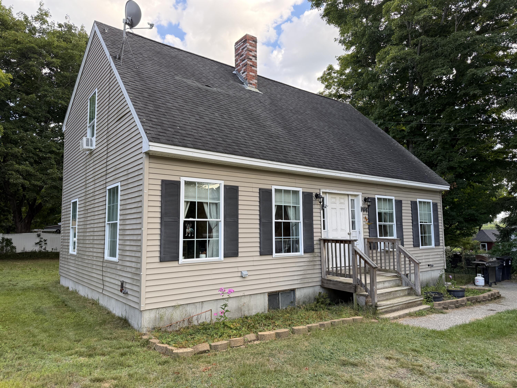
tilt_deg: +5.4
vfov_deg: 56.8
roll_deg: +0.7
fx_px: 358
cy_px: 194
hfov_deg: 71.6
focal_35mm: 24
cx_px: 258
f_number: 1.78
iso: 100
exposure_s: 1/535
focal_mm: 6.76
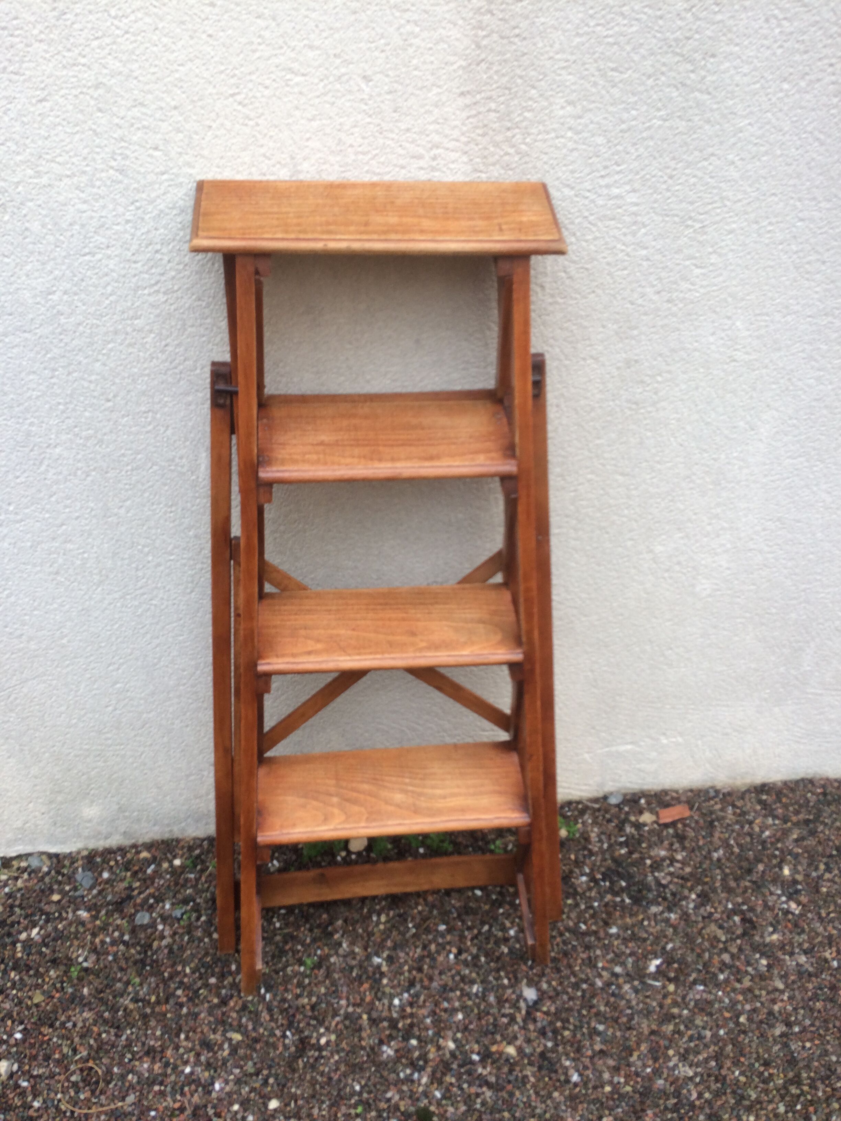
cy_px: 560
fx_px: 939
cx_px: 420
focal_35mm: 29
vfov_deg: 61.7
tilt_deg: -31.7
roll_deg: +2.1
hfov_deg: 48.2
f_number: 2.2
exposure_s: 1/100
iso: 40
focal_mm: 4.15
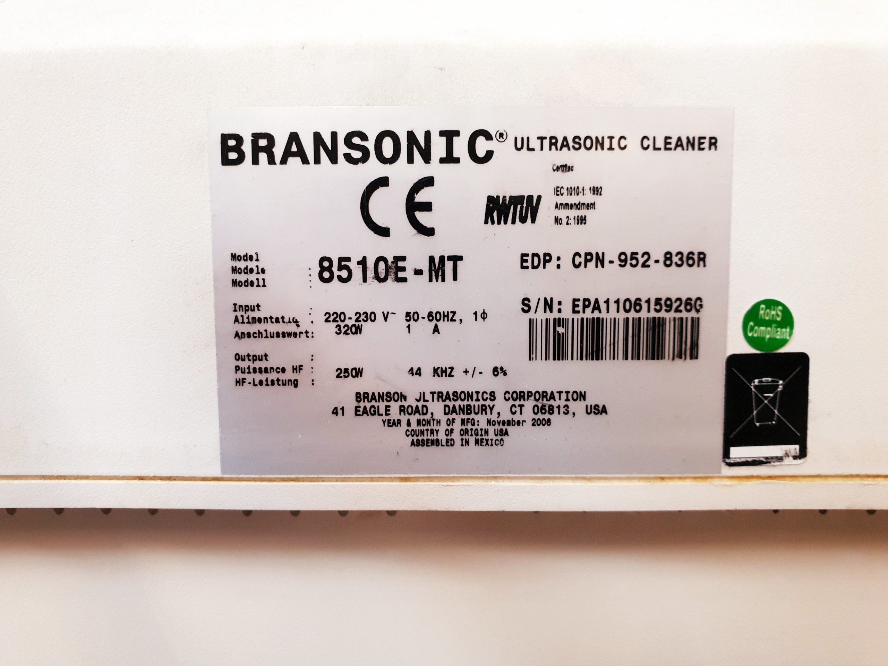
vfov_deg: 53.1
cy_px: 333
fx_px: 667
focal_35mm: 26
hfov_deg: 67.3
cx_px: 444
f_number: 2.4
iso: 400
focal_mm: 4.3
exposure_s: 1/50
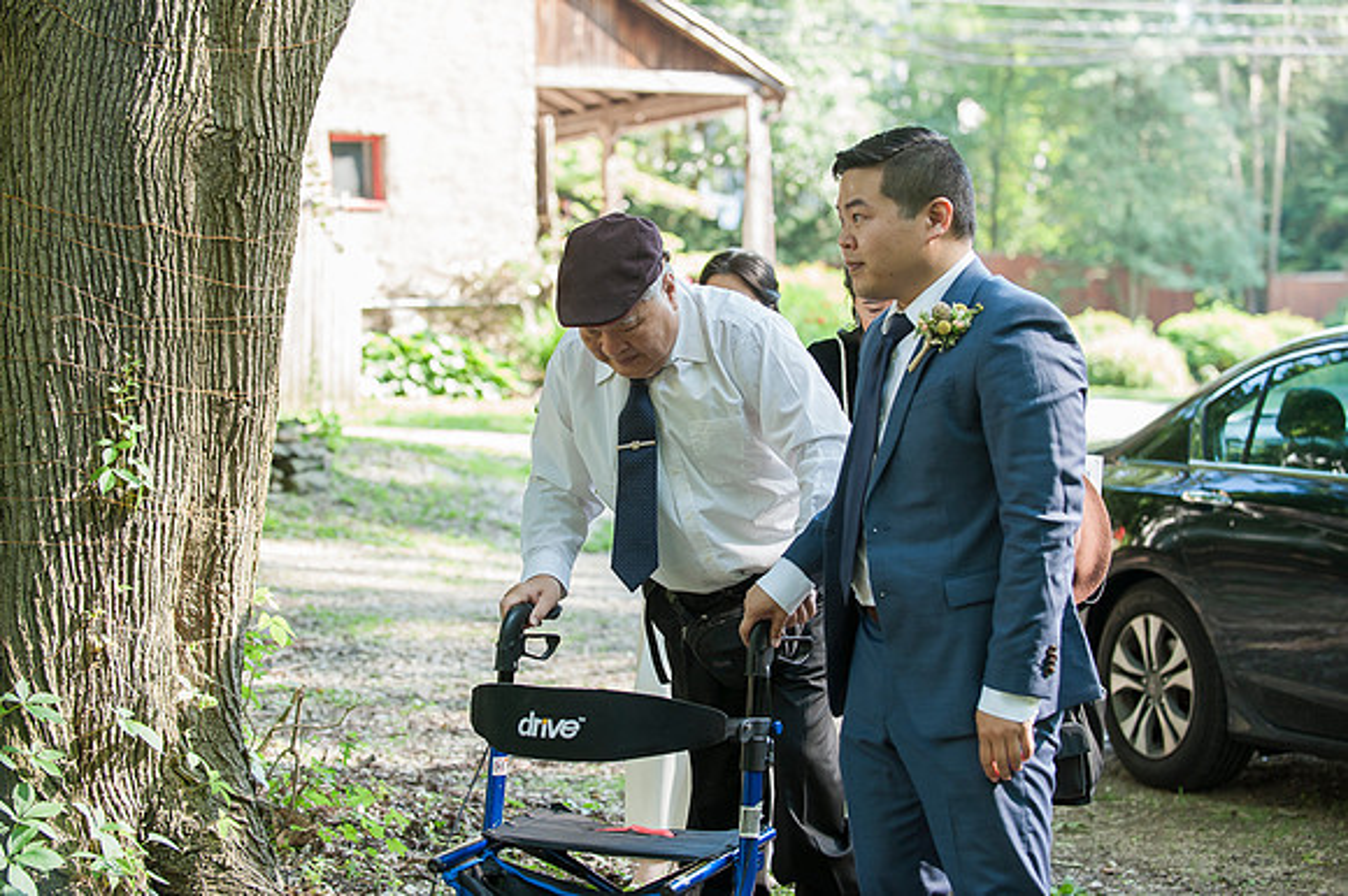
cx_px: 674
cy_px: 448
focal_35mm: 70
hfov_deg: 28.9
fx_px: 2620
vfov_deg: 19.4
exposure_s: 1/400
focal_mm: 70
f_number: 3.5
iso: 800
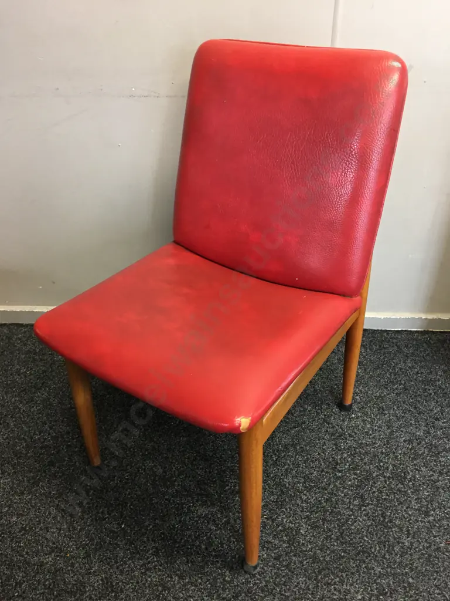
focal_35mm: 29
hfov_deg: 48.2
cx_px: 225
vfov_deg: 61.7
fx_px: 503
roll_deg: -0.6
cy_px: 300
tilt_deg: -32.0
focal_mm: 4.15
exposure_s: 1/17
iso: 100
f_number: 2.2
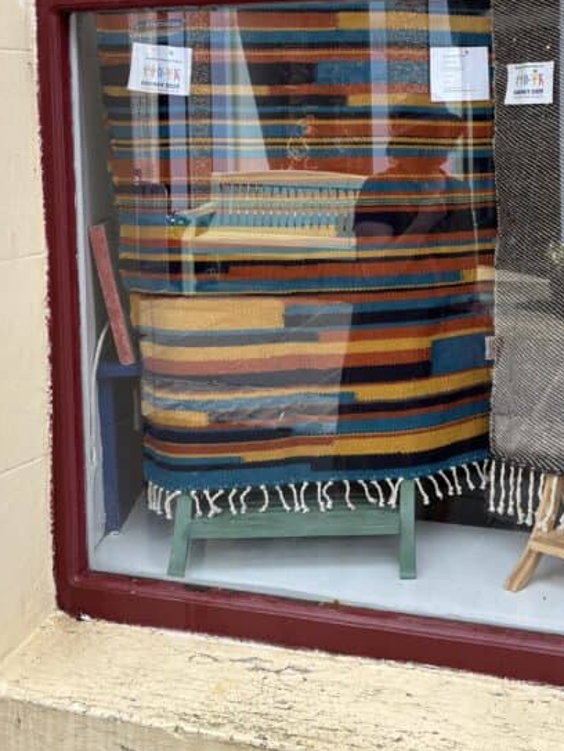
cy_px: 192
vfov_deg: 38.0
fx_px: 1063
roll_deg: +0.7
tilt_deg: -4.2
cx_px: 451
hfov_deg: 29.1
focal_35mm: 49
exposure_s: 1/732
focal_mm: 5.96
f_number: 1.6
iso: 50
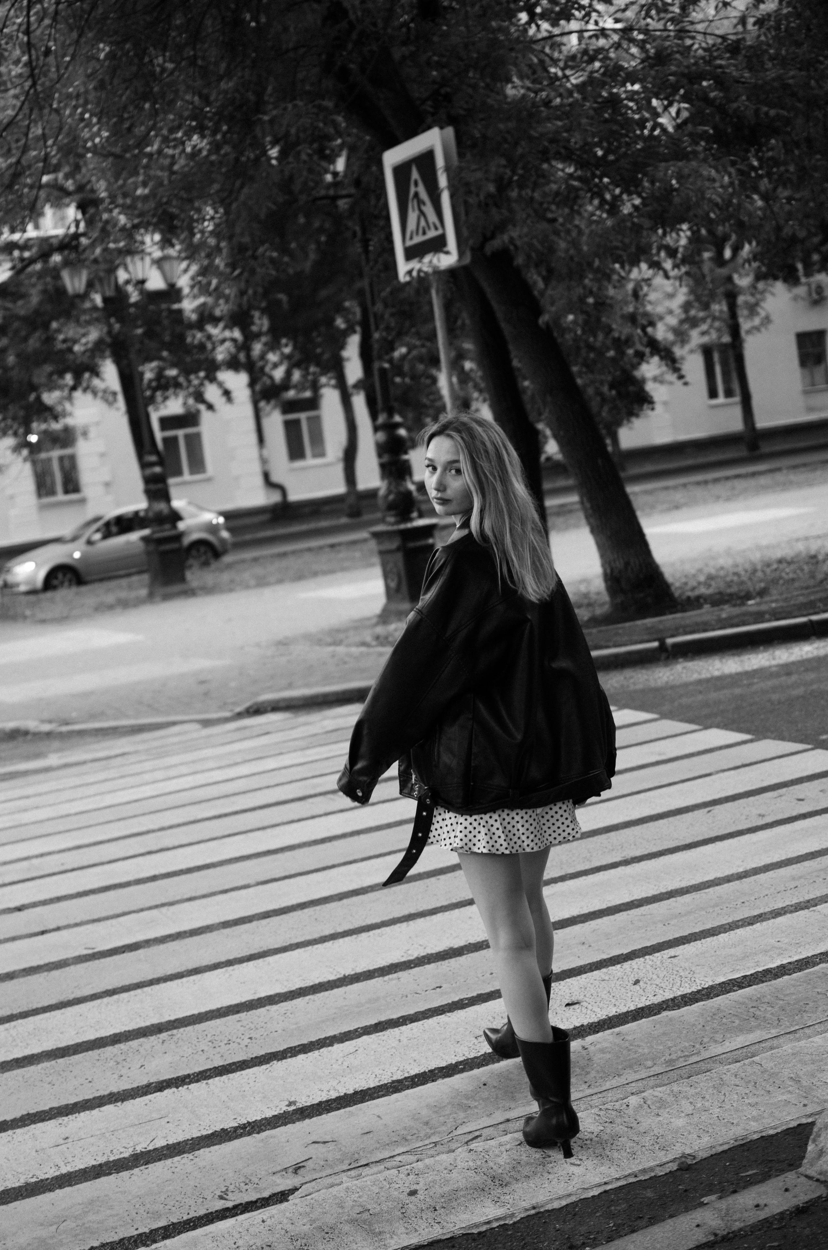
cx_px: 414
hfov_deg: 25.6
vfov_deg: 37.9
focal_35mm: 52
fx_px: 1819
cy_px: 625
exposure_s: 1/160
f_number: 2.5
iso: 200
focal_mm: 35
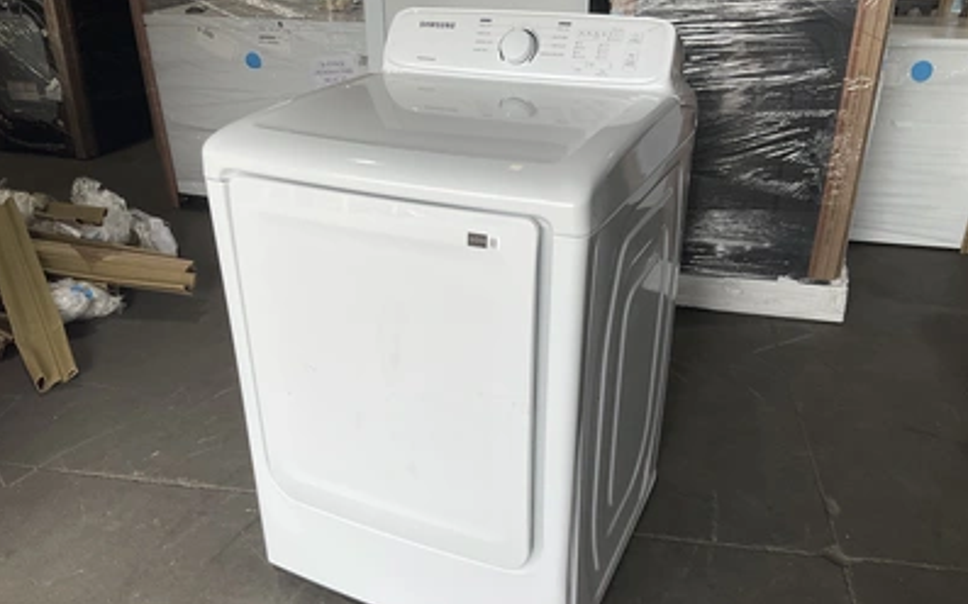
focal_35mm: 31
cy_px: 339
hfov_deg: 61.2
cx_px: 483
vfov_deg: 40.5
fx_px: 818
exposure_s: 1/435
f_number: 1.8
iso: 25
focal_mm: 3
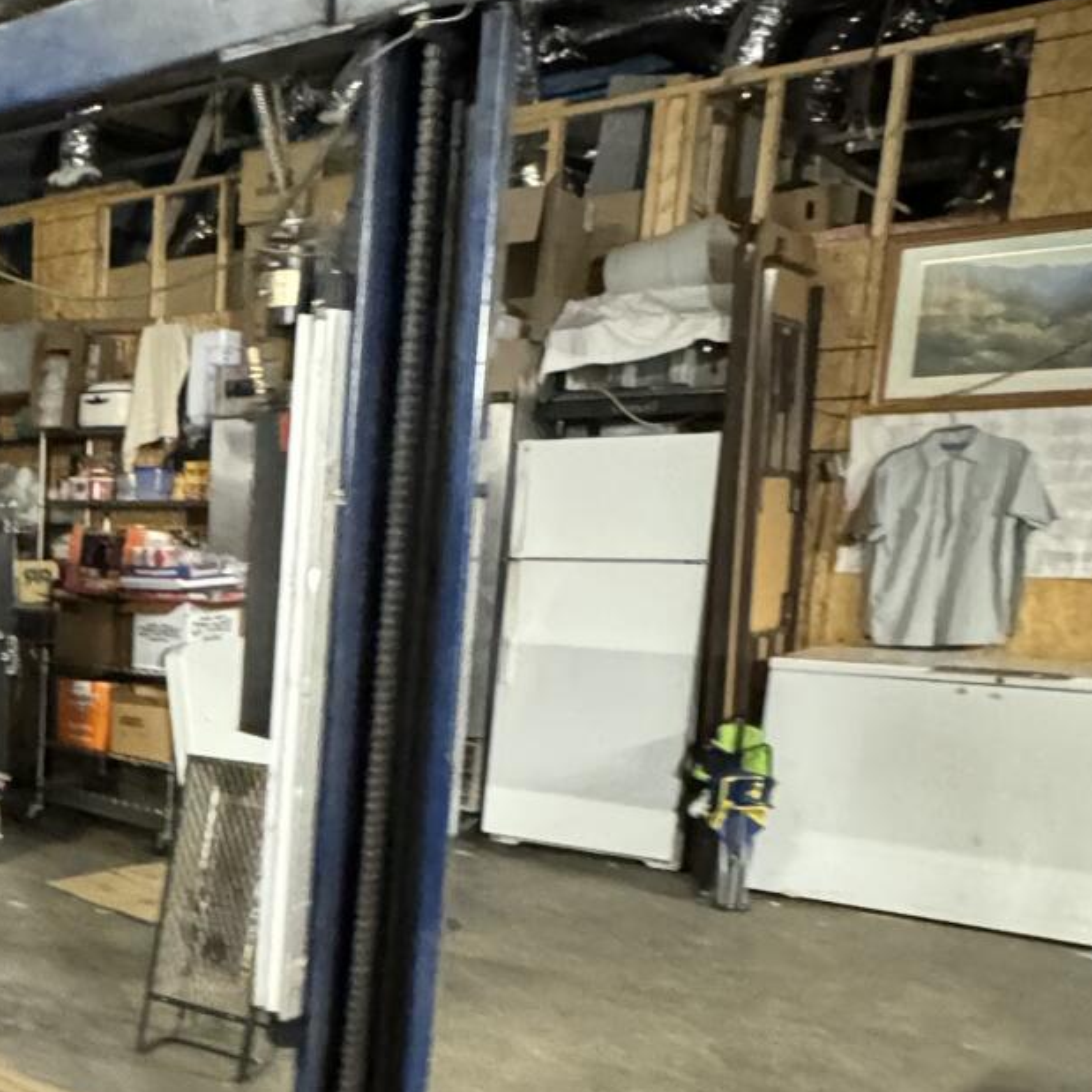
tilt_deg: -6.9
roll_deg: -2.7
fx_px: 1428
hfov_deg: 34.0
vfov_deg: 41.0
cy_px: 776
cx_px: -212
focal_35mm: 40
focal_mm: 2.22
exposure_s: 1/40
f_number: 2.2
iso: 1000
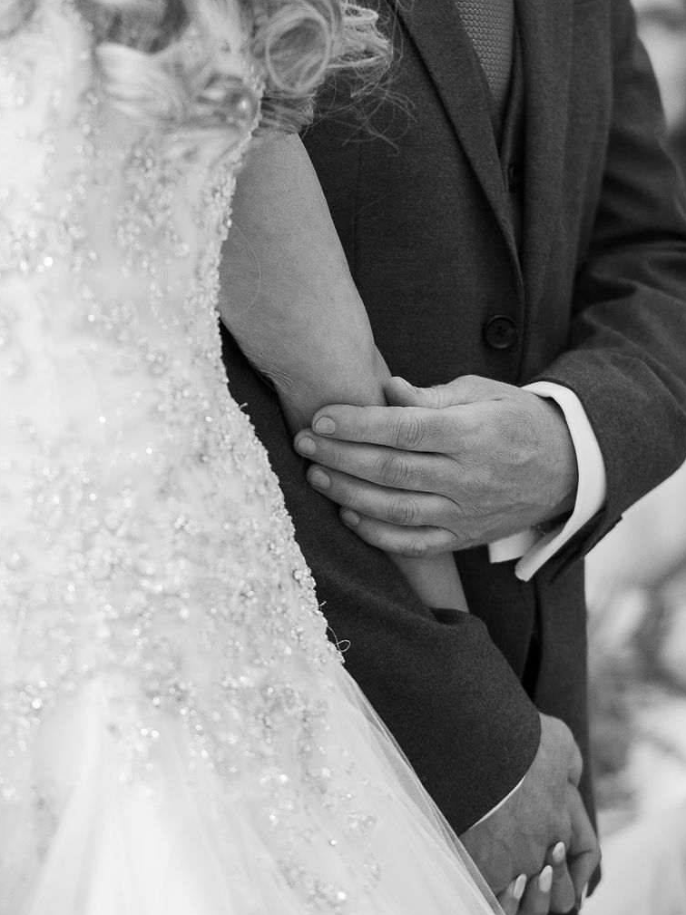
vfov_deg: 6.9
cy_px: 415
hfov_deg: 5.2
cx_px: 345
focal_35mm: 286
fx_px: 7557
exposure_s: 1/250
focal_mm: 200
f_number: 4
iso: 800
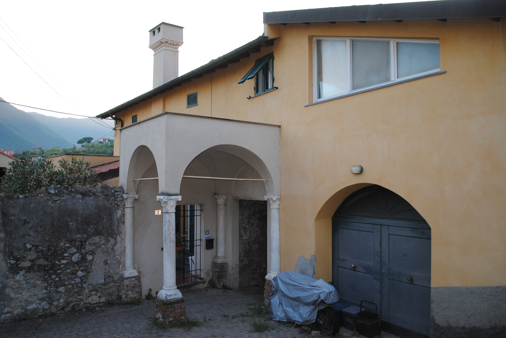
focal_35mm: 27
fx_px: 380
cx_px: 253
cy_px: 169
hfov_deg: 67.3
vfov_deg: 48.0
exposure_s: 1/125
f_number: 3.5
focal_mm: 18
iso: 160
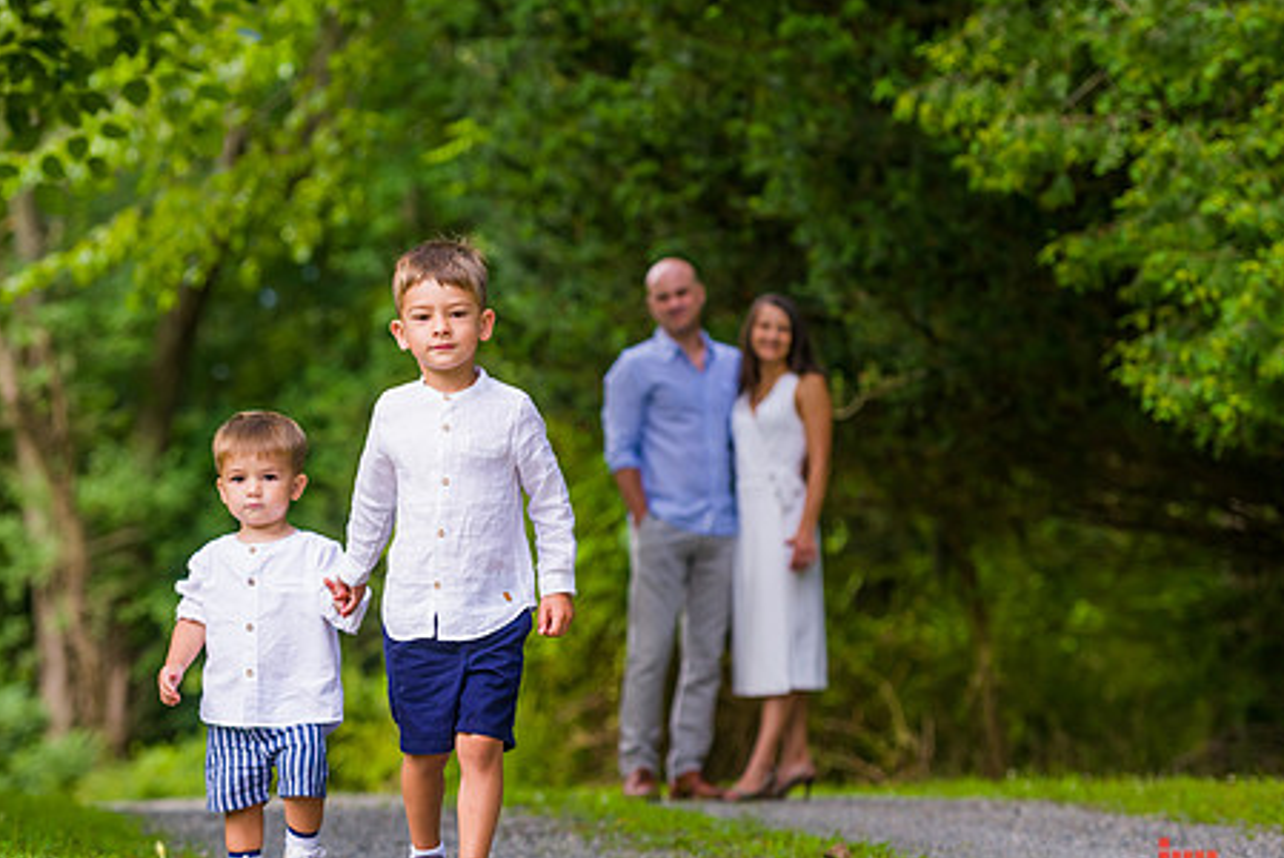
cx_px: 532
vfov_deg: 9.7
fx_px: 5068
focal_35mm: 142
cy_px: 433
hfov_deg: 14.4
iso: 200
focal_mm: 110
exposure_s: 1/640
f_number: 4
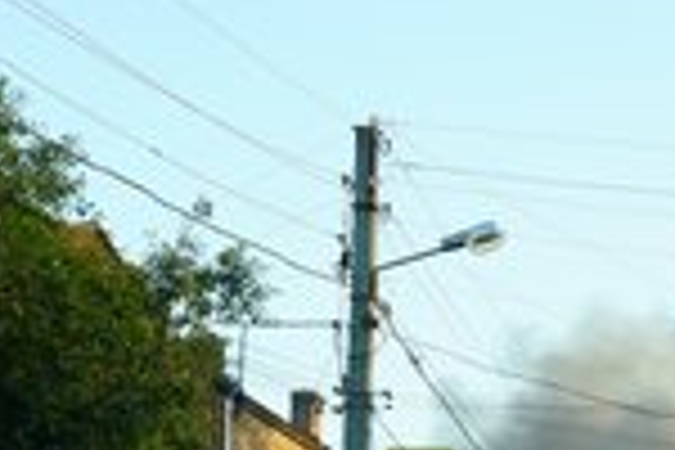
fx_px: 3506
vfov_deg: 7.3
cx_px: 630
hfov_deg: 10.9
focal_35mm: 187
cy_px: 403
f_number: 5.6
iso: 100
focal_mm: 70
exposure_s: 1/80
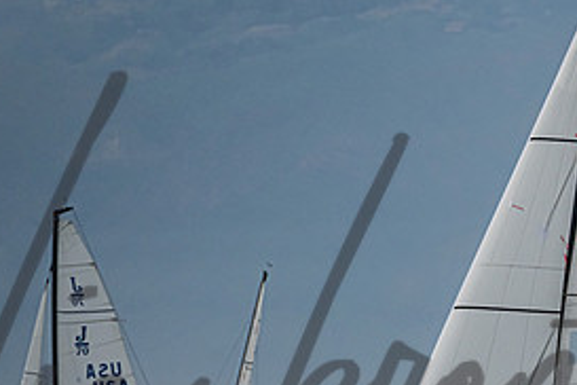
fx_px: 18591
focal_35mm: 1160
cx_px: 642
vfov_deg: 1.2
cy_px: 289
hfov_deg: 1.8
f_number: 8
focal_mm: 400
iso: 500
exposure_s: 1/4000
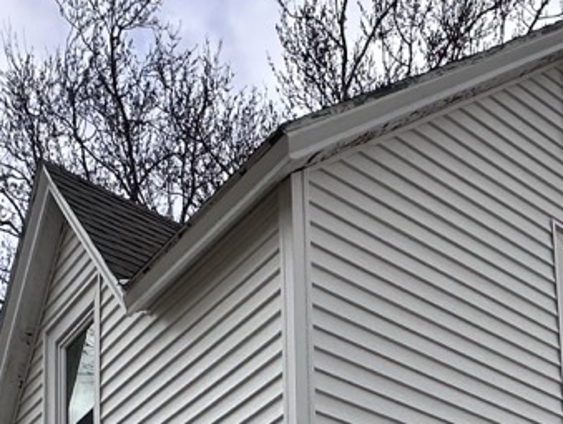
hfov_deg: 28.8
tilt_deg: +8.3
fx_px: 1075
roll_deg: +0.6
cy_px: 762
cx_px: 437
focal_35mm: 66
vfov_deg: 17.9
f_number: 2.2
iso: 50
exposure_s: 1/2304
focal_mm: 2.22
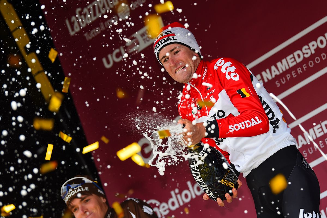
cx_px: 164
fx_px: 1135
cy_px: 109
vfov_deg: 11.0
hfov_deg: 16.4
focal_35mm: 125
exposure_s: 1/1000
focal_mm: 125
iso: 800
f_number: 3.2
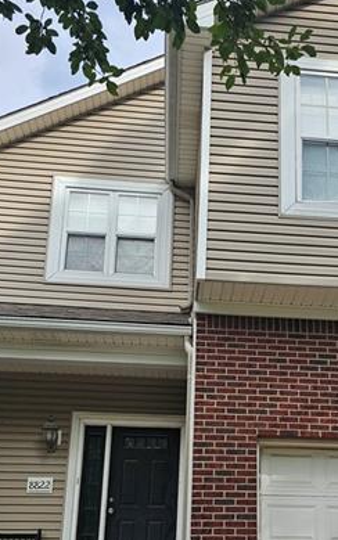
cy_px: 415
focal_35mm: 48
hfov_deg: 26.5
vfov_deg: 40.5
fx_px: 707
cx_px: 256
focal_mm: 6.3
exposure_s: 1/218
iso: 10
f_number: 1.7
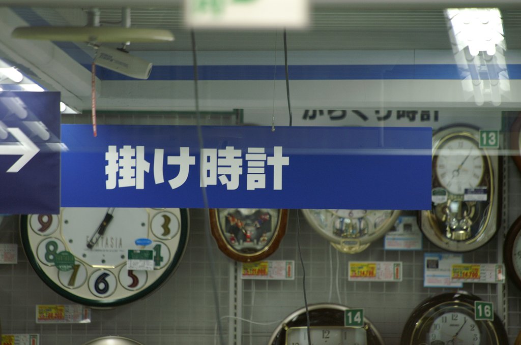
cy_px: 172
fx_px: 10835
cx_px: 260
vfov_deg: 1.8
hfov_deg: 2.8
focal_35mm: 750
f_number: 6.3
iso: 400
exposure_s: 1/160
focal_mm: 500
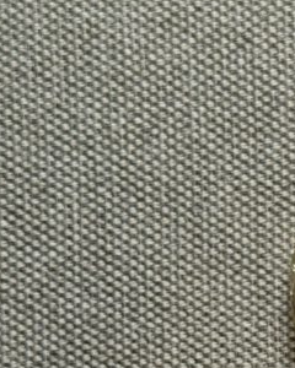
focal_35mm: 160
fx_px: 1746
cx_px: 438
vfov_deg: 11.8
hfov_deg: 9.4
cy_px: 421
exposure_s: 1/192
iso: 160
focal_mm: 6.76
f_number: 1.78
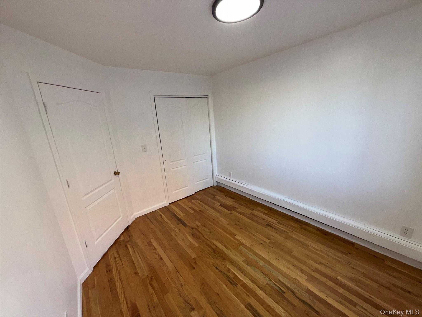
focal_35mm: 14
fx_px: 171
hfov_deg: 102.1
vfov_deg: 85.7
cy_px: 158
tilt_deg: -14.0
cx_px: 211
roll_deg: +3.7
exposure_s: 1/122
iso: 80
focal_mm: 2.22
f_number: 2.2
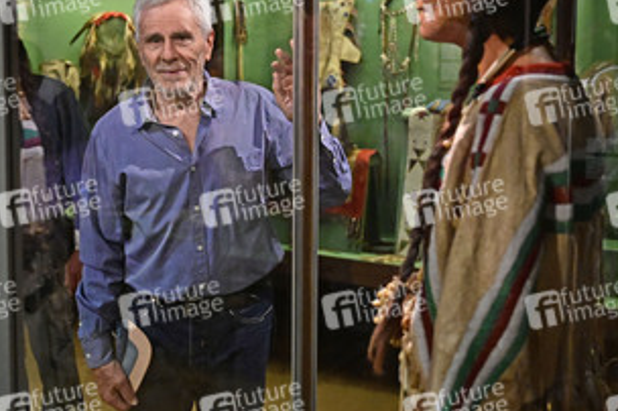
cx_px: 198
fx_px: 737
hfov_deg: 44.7
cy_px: 153
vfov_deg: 31.0
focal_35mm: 43
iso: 8000
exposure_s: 1/200
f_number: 2.8
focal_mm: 29
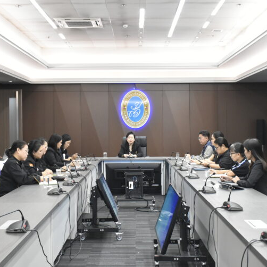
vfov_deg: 32.4
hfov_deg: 32.4
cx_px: 130
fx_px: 459
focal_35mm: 53
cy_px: 136
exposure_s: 1/160
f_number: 4
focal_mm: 27
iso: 3200
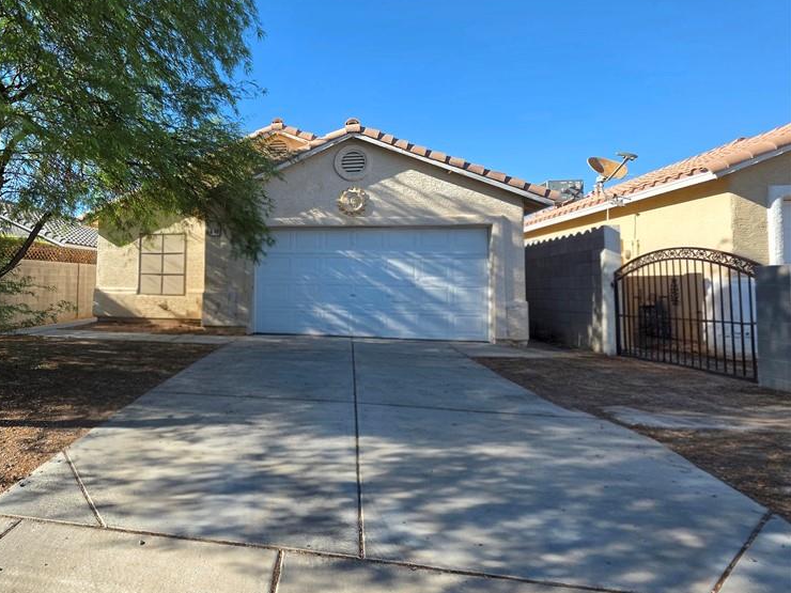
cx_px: 245
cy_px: 259
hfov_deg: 83.8
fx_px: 411
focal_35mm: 18
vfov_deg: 71.3
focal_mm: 2.2
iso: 32
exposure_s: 1/1111
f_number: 1.9
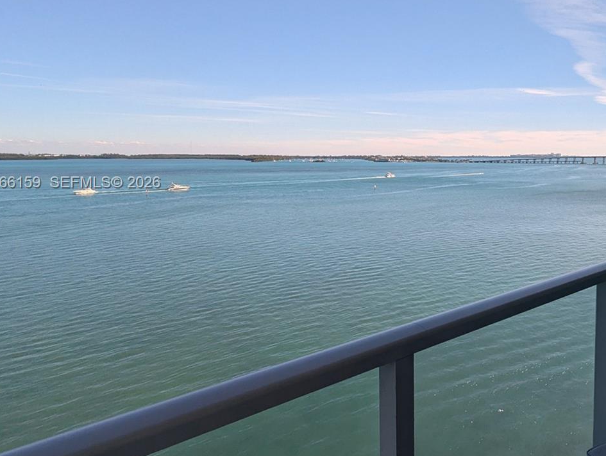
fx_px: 473
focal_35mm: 27
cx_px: 472
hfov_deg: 60.7
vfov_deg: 51.1
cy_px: 183
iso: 56
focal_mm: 2.35
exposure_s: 1/2457
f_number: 2.2
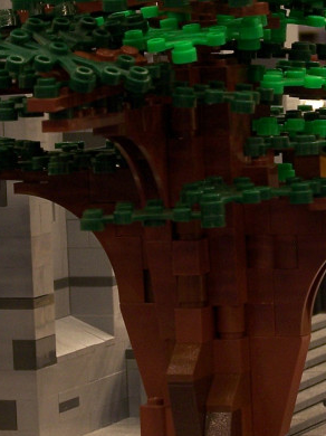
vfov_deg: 8.0
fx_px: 3105
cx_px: 192
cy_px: 152
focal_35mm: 247
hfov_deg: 6.0
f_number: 3.2
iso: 80
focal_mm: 15.6
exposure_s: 1/2
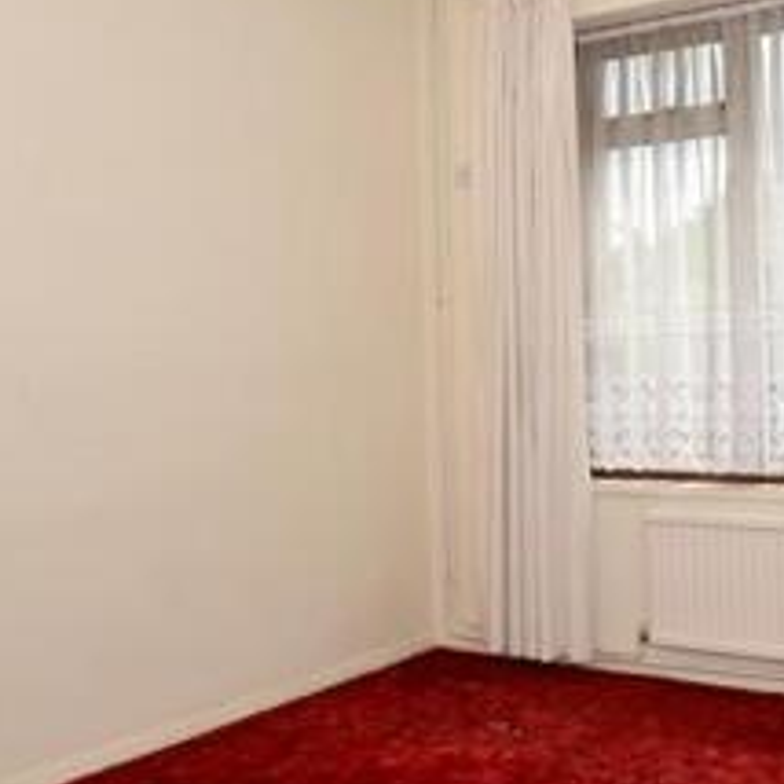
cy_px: 354
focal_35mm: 39
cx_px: 601
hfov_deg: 41.4
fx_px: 999
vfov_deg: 42.8
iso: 200
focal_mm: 10
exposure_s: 1/200
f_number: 11
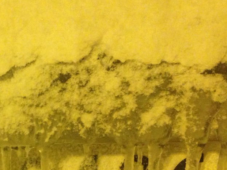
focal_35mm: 85
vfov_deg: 17.2
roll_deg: +0.5
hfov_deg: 22.4
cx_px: 17
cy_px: 135
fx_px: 558
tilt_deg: -18.9
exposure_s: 1/17
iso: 400
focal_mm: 4.12
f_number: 2.4
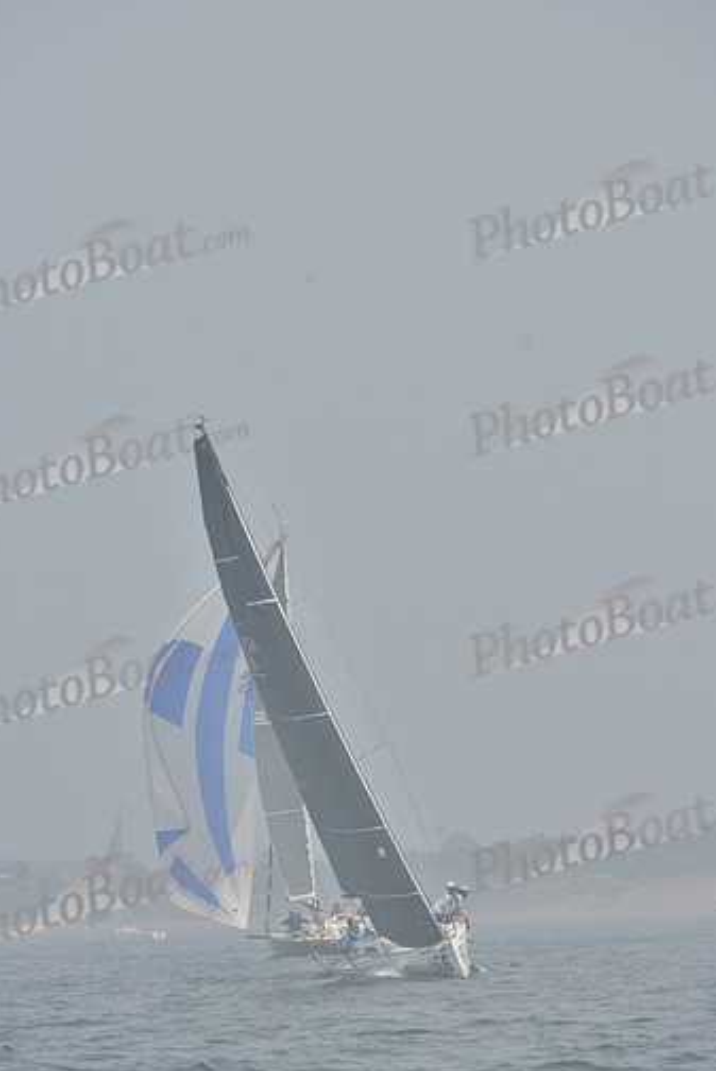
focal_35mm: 322
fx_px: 9586
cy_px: 542
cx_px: 360
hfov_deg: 4.3
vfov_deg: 6.4
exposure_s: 1/1000
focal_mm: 280
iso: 280
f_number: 9
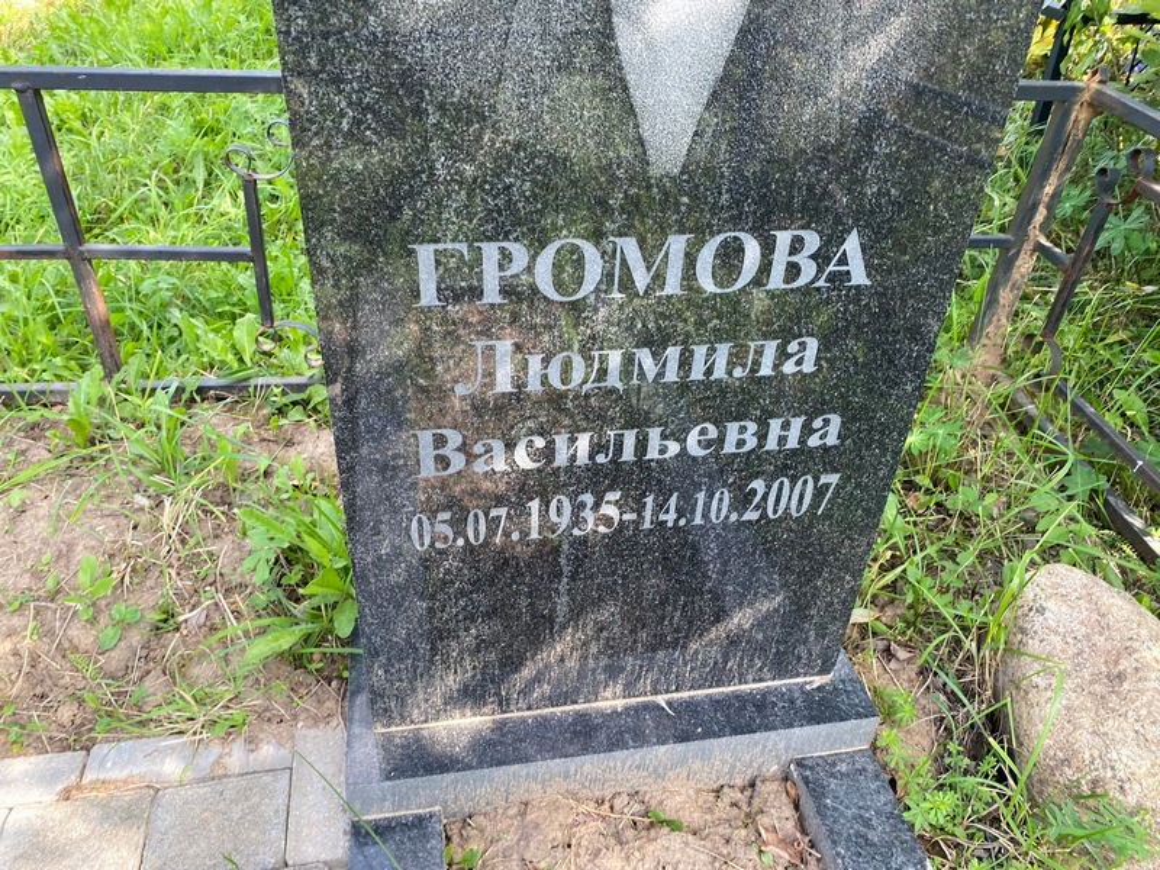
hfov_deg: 67.3
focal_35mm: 26
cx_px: 580
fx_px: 871
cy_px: 435
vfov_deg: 53.1
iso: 32
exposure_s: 1/217
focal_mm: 4.25
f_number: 1.8
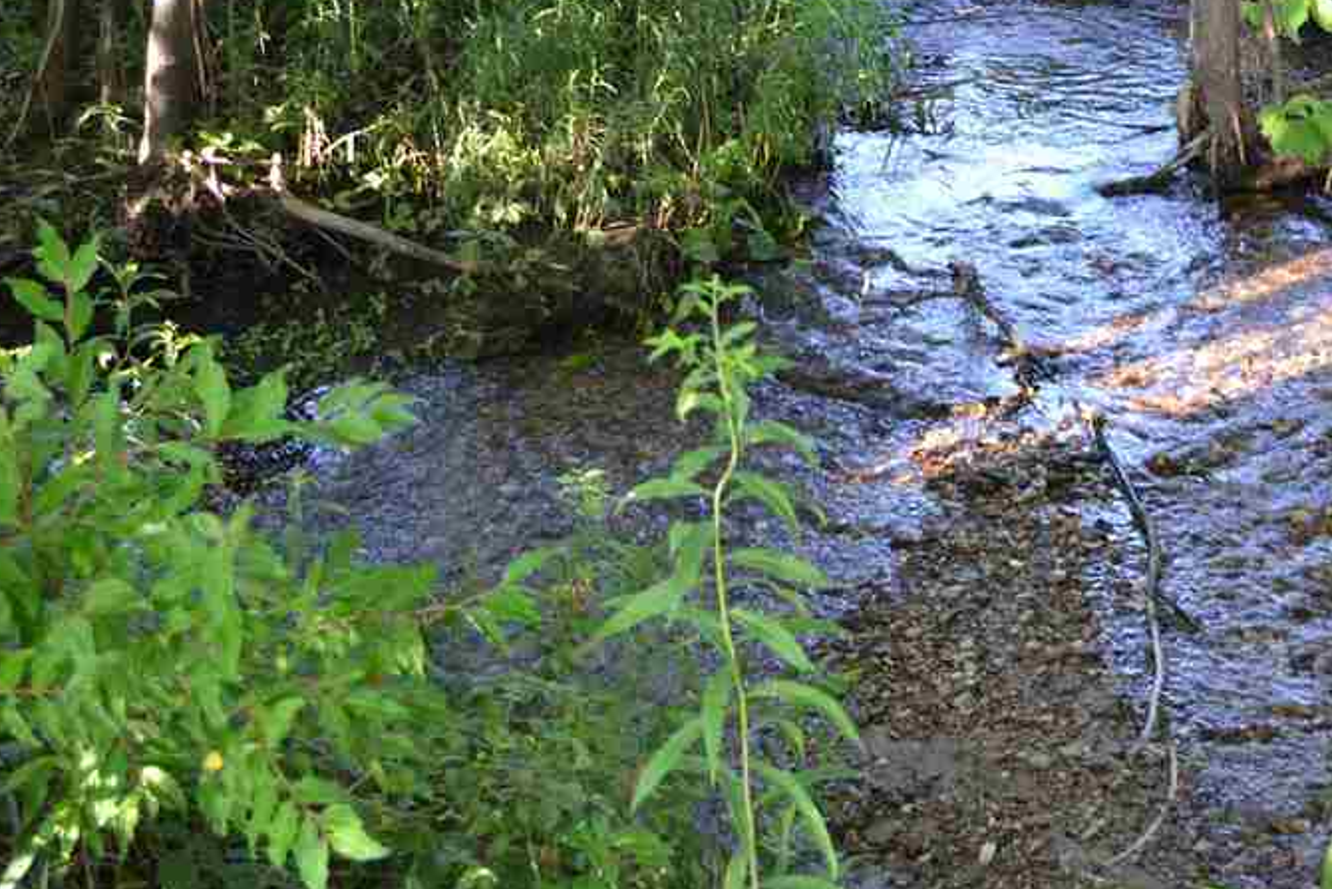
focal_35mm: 63
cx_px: 954
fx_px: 2331
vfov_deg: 21.2
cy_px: 122
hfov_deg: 31.5
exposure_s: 1/80
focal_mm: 22
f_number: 4.5
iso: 400
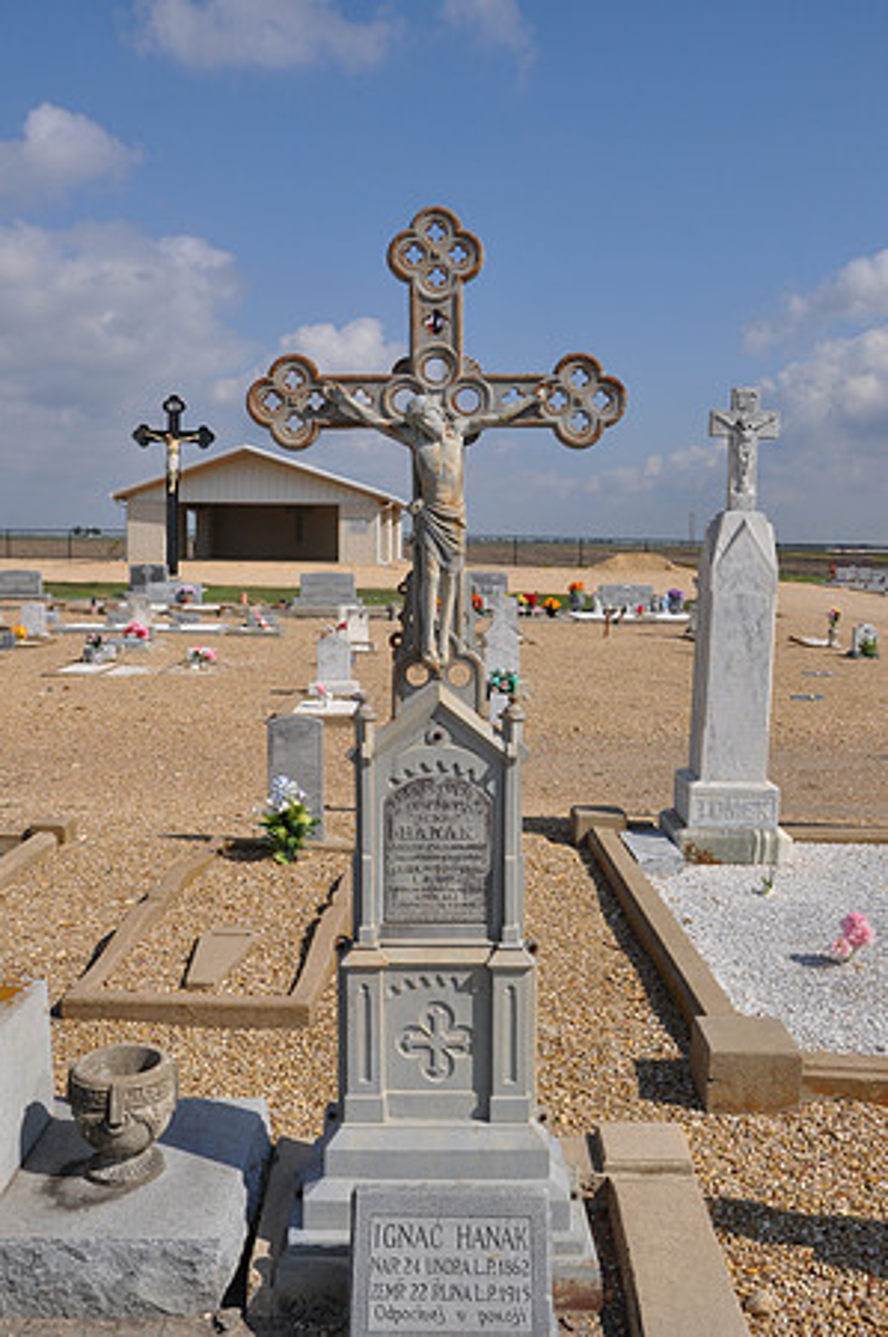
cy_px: 668
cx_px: 444
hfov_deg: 39.9
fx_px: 1224
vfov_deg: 57.3
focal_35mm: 33
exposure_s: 1/200
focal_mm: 22
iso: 200
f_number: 14
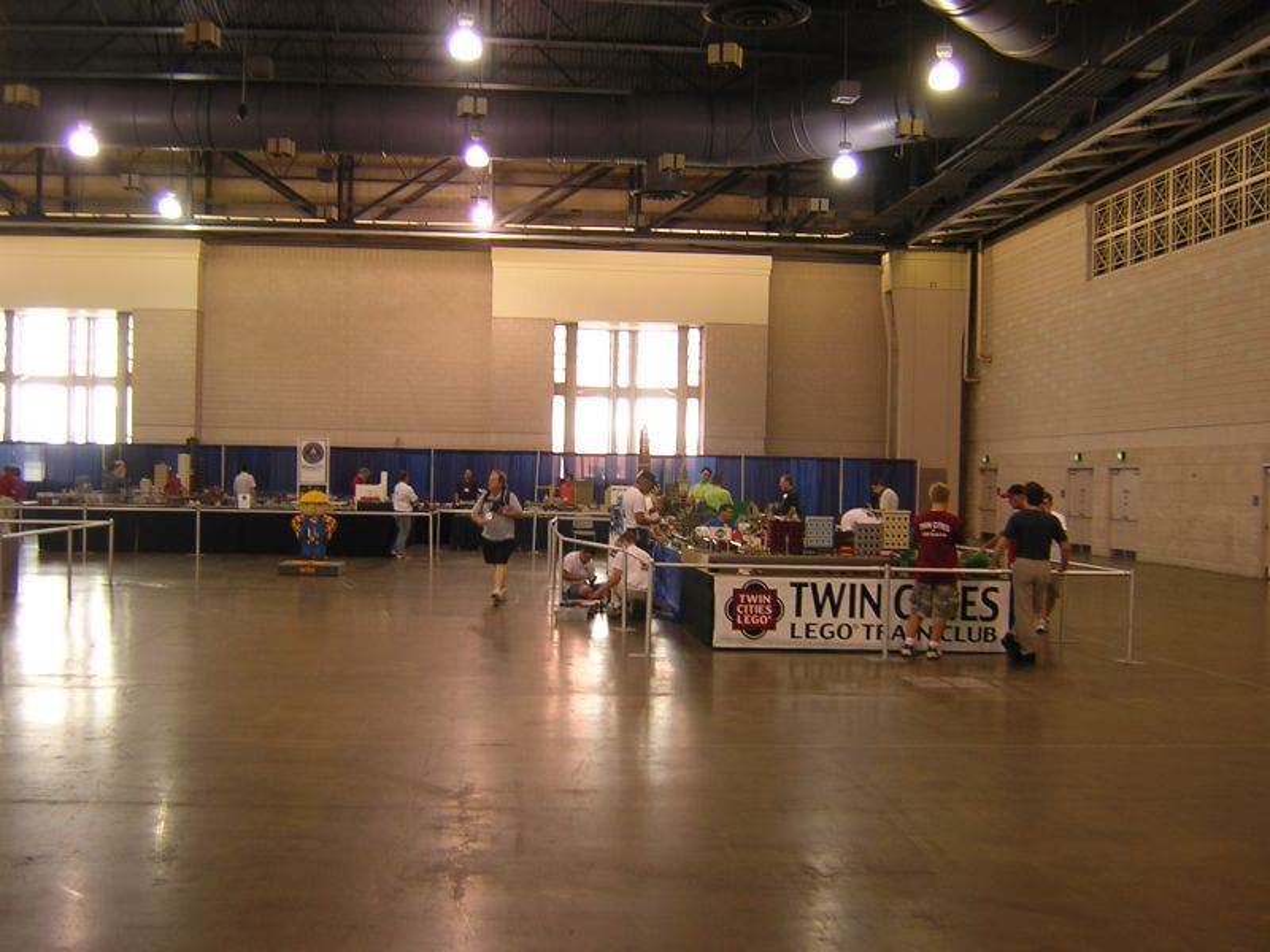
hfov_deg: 51.4
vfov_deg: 39.7
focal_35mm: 36
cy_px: 476
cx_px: 635
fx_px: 1321
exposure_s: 1/19.3
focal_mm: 4.7
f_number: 2.6
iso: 100
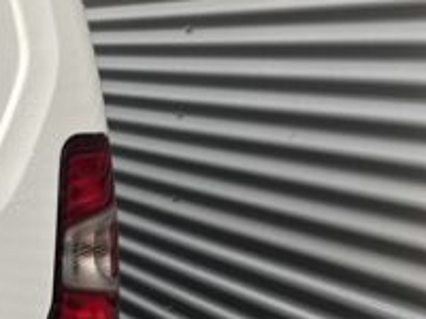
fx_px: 1231
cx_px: -356
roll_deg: -0.5
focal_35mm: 100
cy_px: 253
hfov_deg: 16.3
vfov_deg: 14.7
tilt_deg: -10.7
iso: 50
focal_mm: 5.96
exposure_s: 1/604
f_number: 1.6
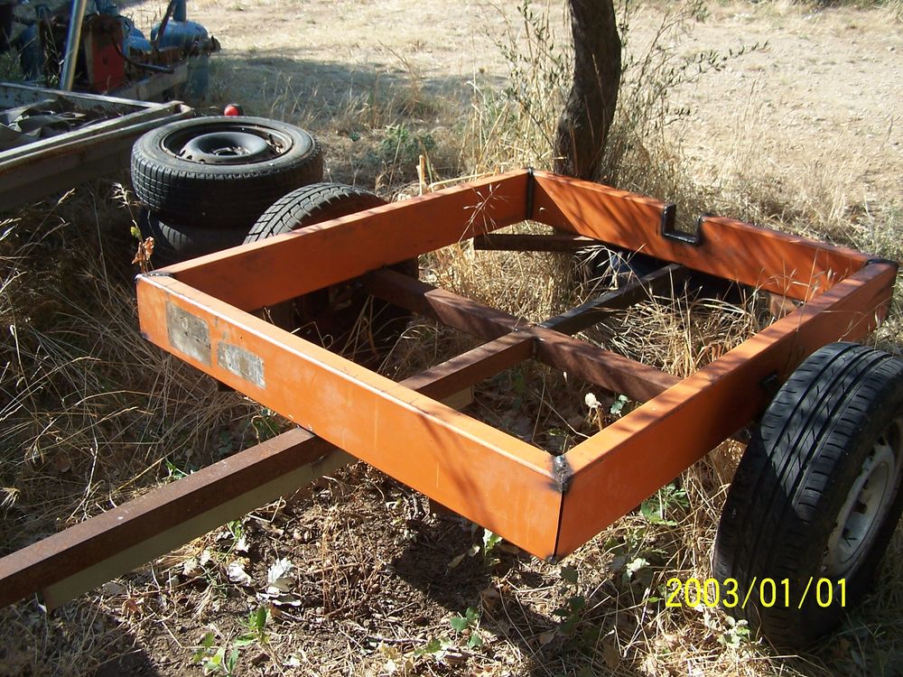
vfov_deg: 37.7
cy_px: 338
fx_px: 991
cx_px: 452
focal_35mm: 38
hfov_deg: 49.0
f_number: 2.8
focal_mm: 6.3
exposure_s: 1/500
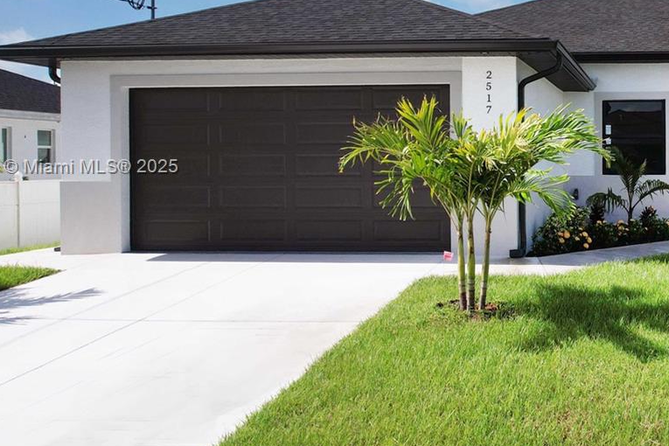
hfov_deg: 39.7
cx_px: 598
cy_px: 168
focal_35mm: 46
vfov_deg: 29.1
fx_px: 855
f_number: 2.8
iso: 130
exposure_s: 1/1000
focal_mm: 8.38
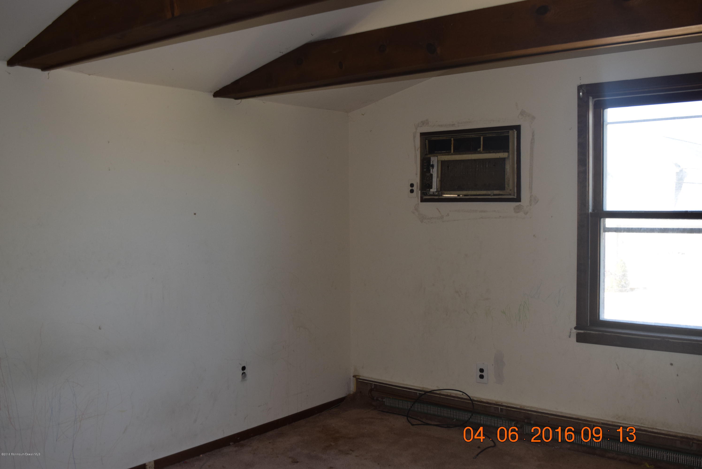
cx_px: 351
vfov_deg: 36.9
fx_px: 703
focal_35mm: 36
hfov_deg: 53.1
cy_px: 234
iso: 500
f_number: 5.6
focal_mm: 24
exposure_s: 1/125
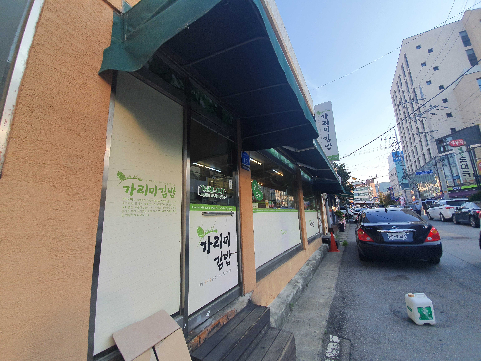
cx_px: 240
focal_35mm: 13
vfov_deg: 89.9
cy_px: 180
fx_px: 181
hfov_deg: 106.2
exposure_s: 1/347
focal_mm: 1.8
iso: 50
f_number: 2.2
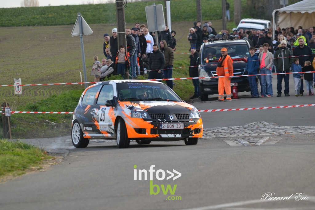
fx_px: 3807
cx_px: 158
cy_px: 105
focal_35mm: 435
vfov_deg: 3.2
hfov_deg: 4.7
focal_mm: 290
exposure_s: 1/500
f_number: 6
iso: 400
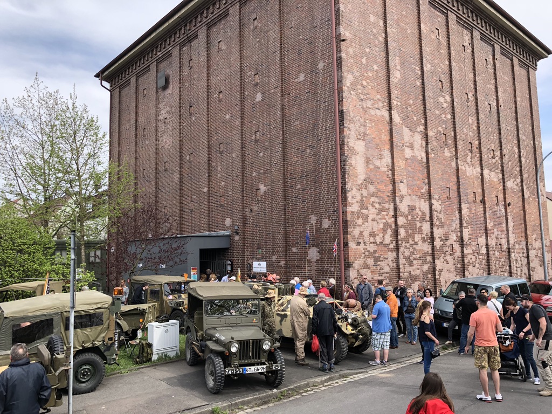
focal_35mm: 28
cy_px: 207
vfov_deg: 49.7
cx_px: 276
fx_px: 446
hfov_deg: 63.4
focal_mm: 4
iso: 20
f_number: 1.8
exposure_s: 1/631
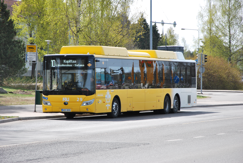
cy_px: 82
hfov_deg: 13.0
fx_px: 1064
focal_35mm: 158
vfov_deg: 8.7
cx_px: 122
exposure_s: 1/320
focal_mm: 105
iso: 200
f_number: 8
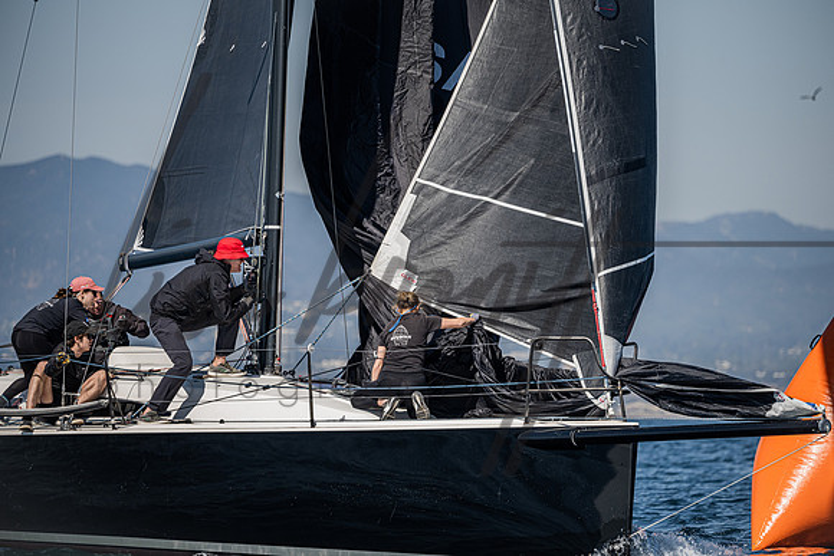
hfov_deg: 7.8
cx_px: 421
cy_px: 278
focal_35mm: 265
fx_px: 6135
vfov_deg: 5.2
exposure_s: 1/3200
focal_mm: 260
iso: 400
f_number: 5
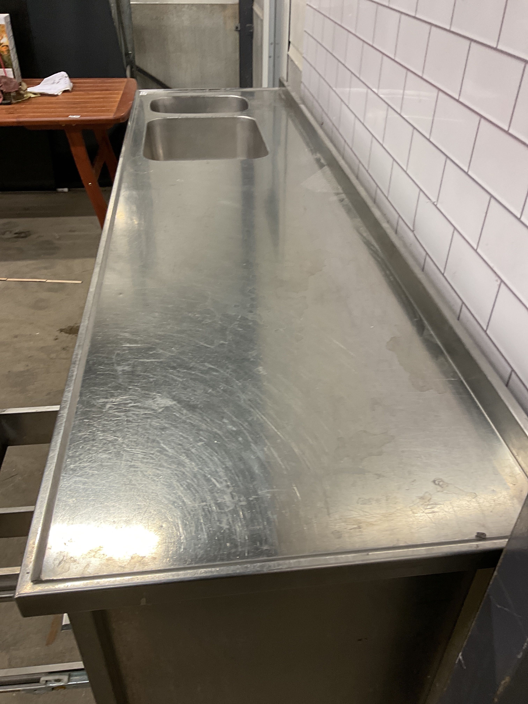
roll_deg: -2.2
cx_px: 264
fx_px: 590
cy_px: 352
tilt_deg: -34.6
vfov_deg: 61.7
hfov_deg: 48.2
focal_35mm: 29
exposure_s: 1/50
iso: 64
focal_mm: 3
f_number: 1.8
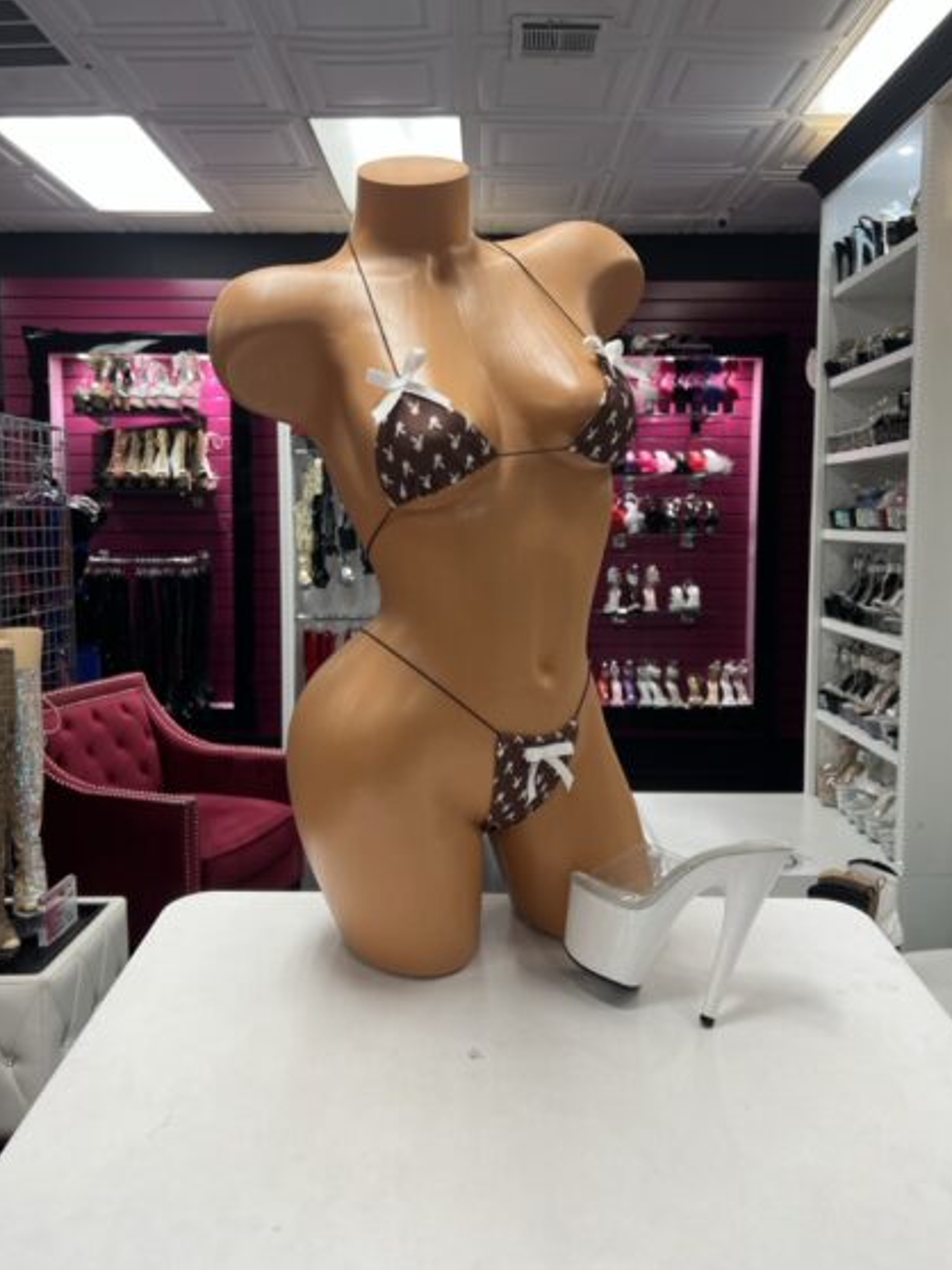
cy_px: 609
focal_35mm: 28
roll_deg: +0.5
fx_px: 1026
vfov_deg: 63.4
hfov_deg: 49.8
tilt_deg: -4.8
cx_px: 492
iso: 80
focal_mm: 5.7
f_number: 1.5
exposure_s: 1/60
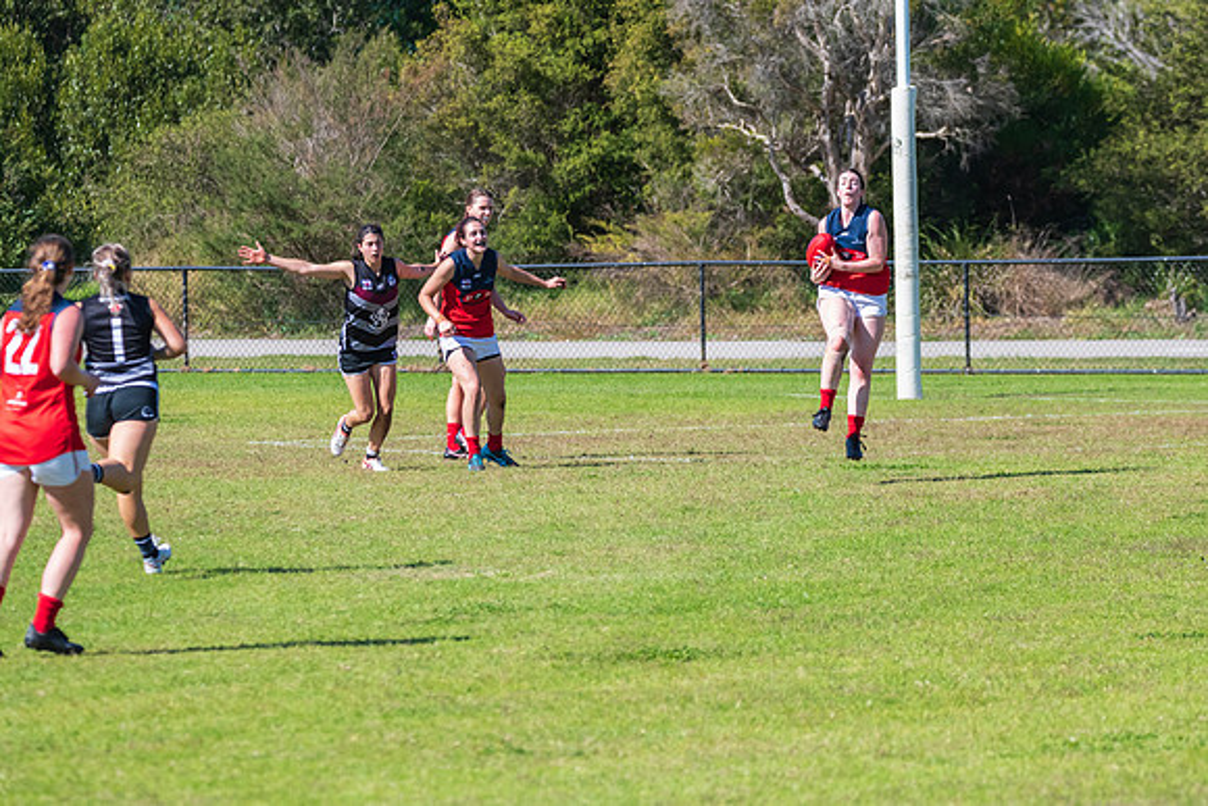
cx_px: 778
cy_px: 298
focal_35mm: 312
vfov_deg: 4.4
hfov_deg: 6.6
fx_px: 10467
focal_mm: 240
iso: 800
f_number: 7.1
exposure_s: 1/2000
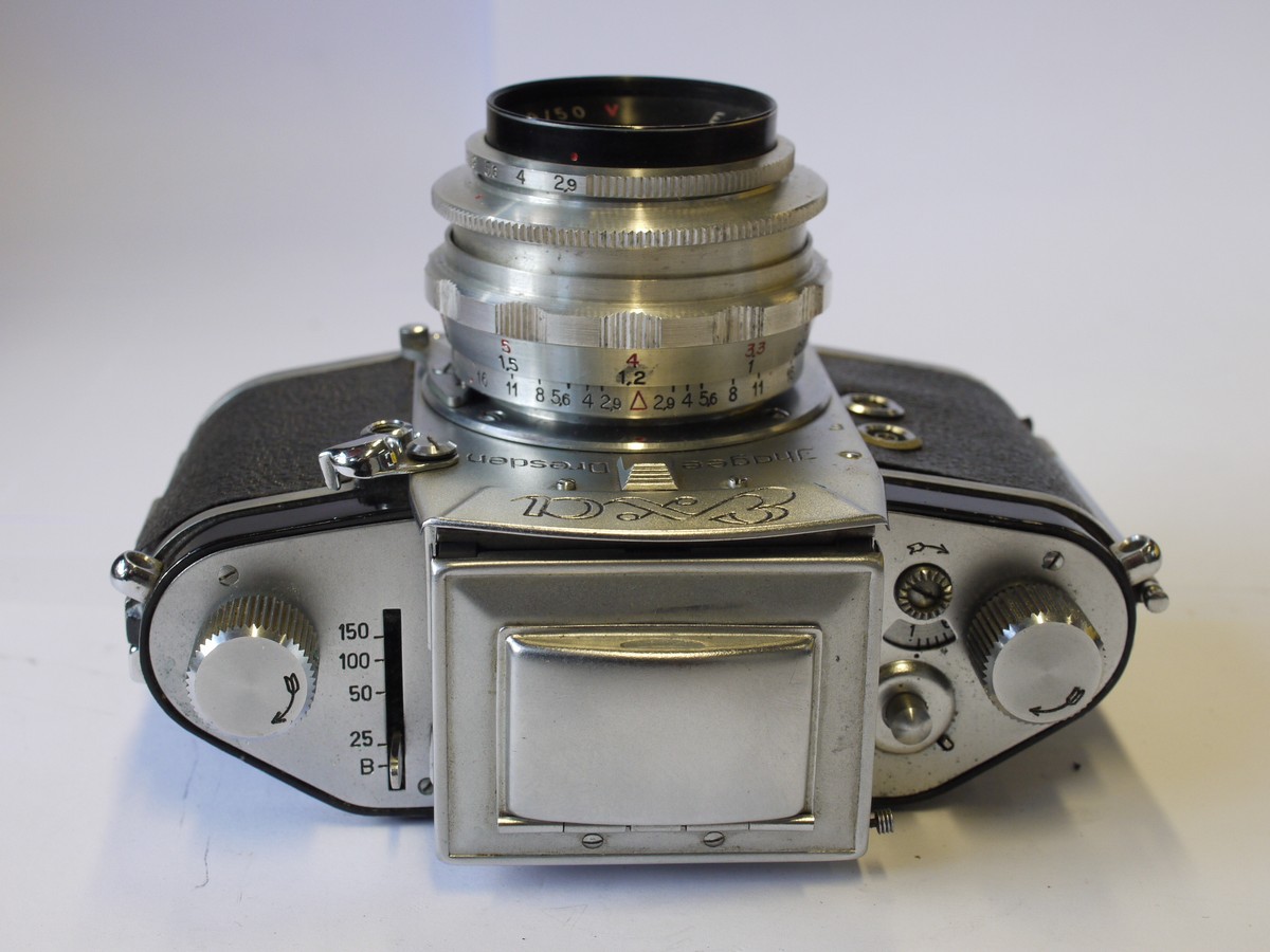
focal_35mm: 60
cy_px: 476
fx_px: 2201
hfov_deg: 32.2
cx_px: 635
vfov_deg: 24.4
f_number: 8
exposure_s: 1/40
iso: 400
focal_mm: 30
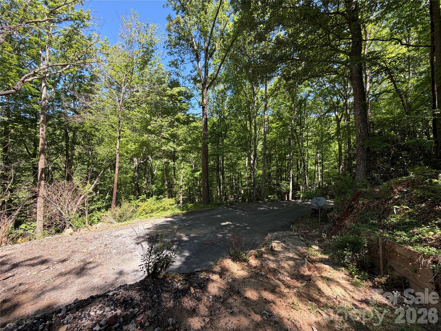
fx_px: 178
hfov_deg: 102.1
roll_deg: -0.8
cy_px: 166
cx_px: 220
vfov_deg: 85.7
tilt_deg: -0.8
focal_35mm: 14
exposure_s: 1/230
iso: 40
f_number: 2.2
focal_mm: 2.22
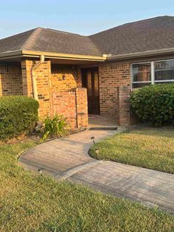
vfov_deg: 47.8
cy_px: 104
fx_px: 261
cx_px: 90
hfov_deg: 36.8
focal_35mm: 39
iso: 80
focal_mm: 6.86
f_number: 1.78
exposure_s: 1/918
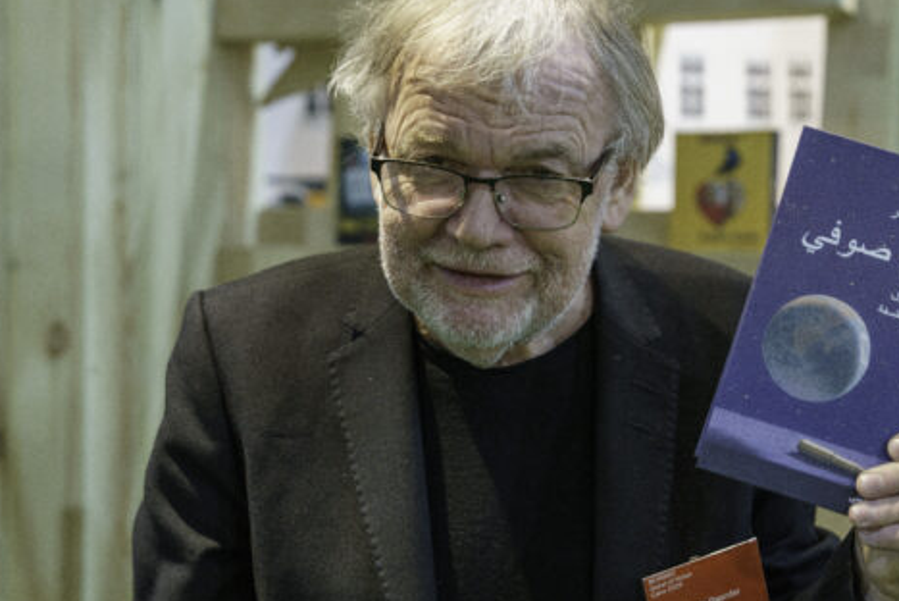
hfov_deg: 29.1
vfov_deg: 19.7
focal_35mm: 69
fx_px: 1724
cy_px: 252
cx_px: 561
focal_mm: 50
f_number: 2.8
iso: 3200
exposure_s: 1/250
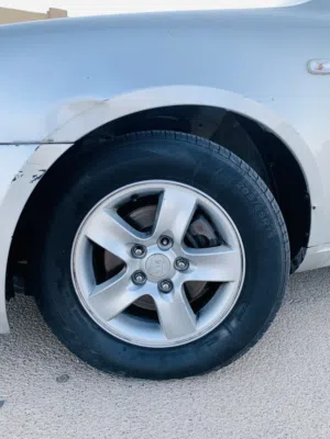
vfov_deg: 67.3
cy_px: 220
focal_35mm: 26
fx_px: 330
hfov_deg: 53.1
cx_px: 165
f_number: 1.8
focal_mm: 4.25
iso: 25
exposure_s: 1/122
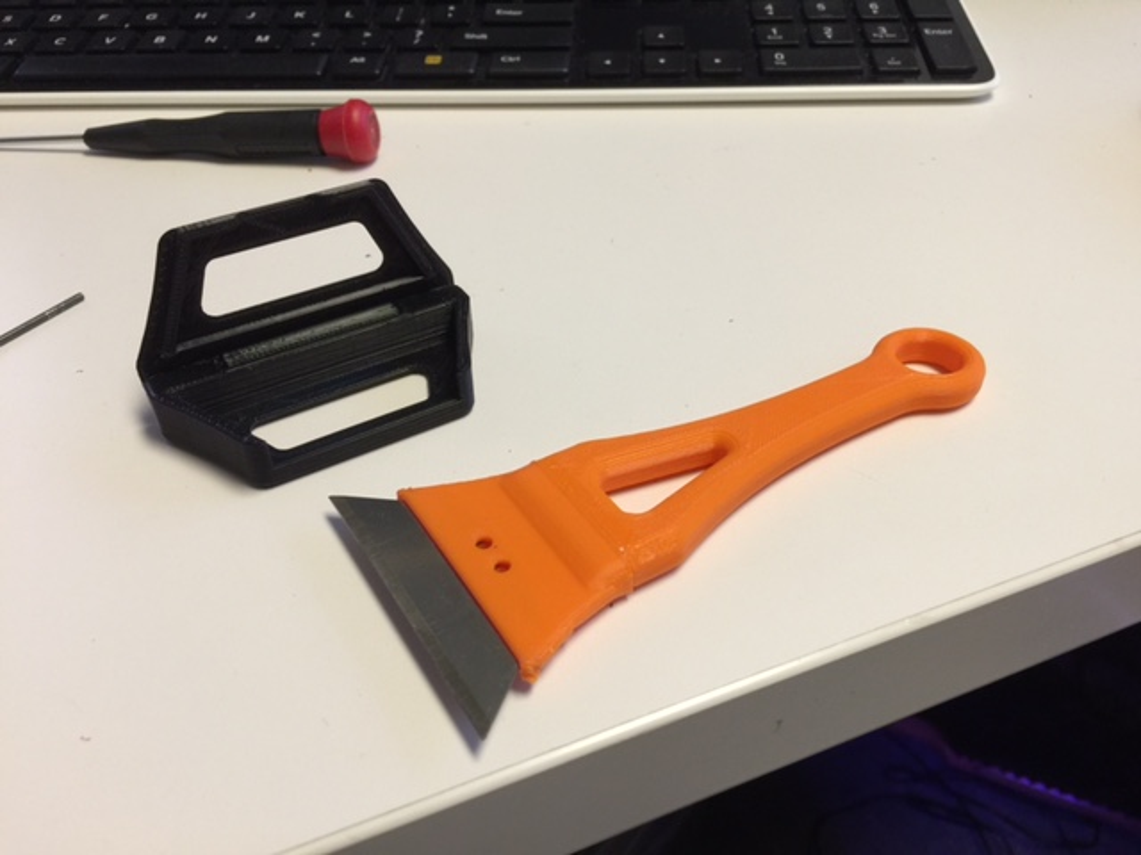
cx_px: 570
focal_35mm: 29
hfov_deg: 61.7
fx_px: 956
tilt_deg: -38.9
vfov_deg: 48.2
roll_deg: +2.7
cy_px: 428
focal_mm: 4.15
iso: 50
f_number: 2.2
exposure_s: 1/15
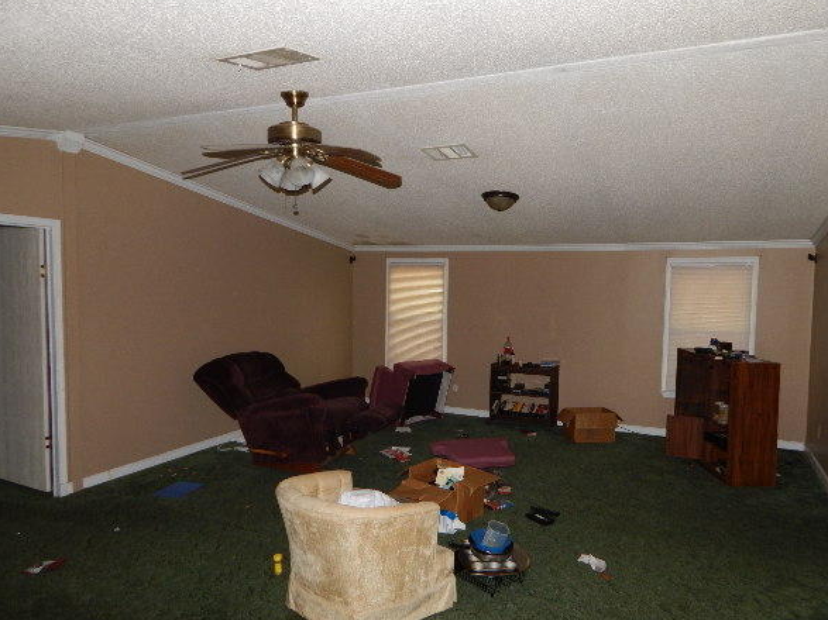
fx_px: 574
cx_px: 447
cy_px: 328
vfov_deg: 56.8
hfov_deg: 71.5
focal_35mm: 24
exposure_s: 1/30
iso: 200
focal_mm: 4
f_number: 3
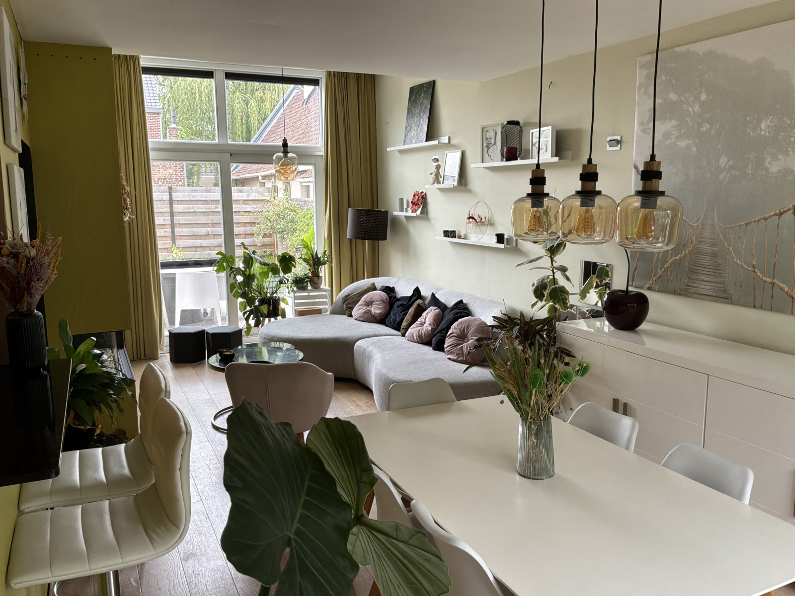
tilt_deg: -9.0
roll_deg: +0.6
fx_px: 643
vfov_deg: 49.7
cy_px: 298
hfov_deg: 63.4
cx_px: 398
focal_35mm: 28
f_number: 1.8
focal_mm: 3
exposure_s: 1/122
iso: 40
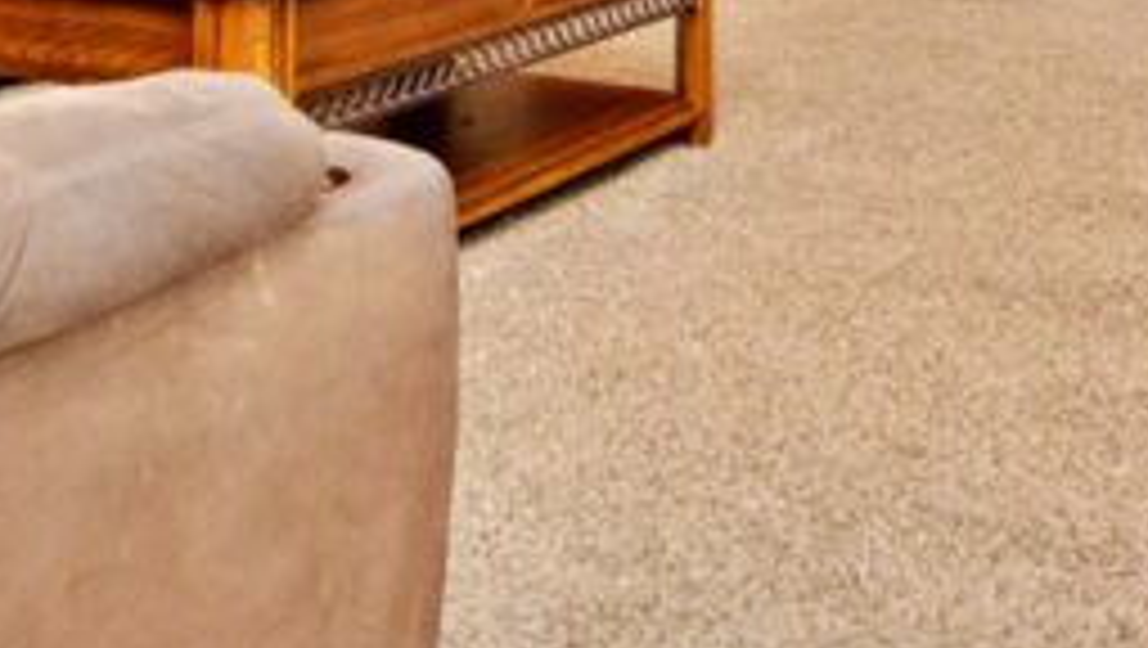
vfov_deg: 17.4
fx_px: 1798
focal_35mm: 59
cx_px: 675
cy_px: -443
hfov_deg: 35.3
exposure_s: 1/60
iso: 1100
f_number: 4.5
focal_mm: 12
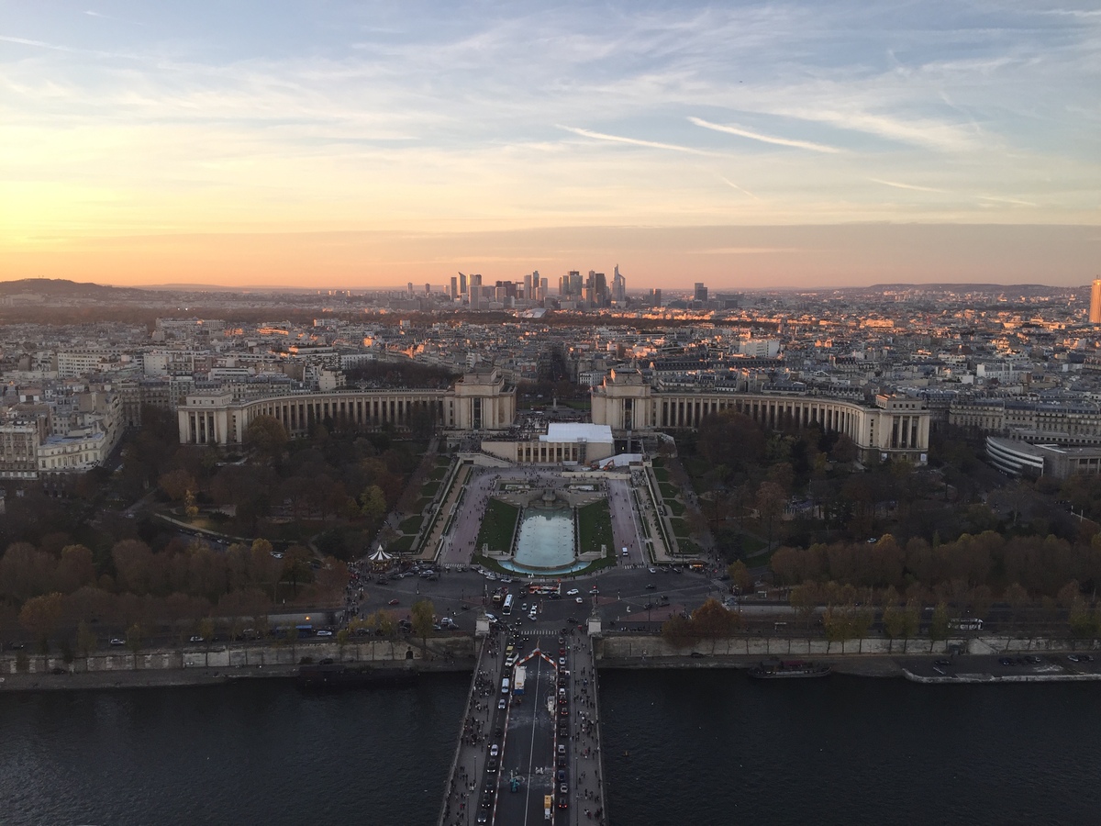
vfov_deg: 48.2
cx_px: 550
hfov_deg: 61.7
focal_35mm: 29
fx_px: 922
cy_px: 413
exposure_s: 1/250
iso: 32
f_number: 2.2
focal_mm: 4.15
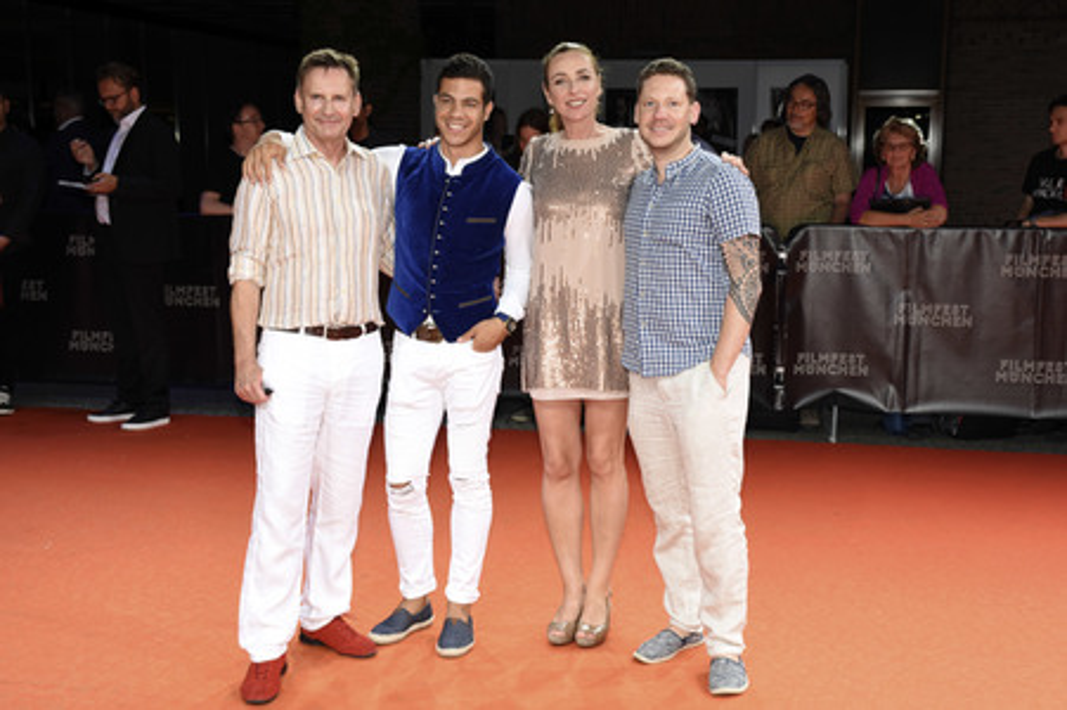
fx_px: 1510
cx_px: 534
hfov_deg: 38.9
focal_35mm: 51
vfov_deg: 26.4
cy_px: 355
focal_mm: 34
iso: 400
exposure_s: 1/160
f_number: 6.3
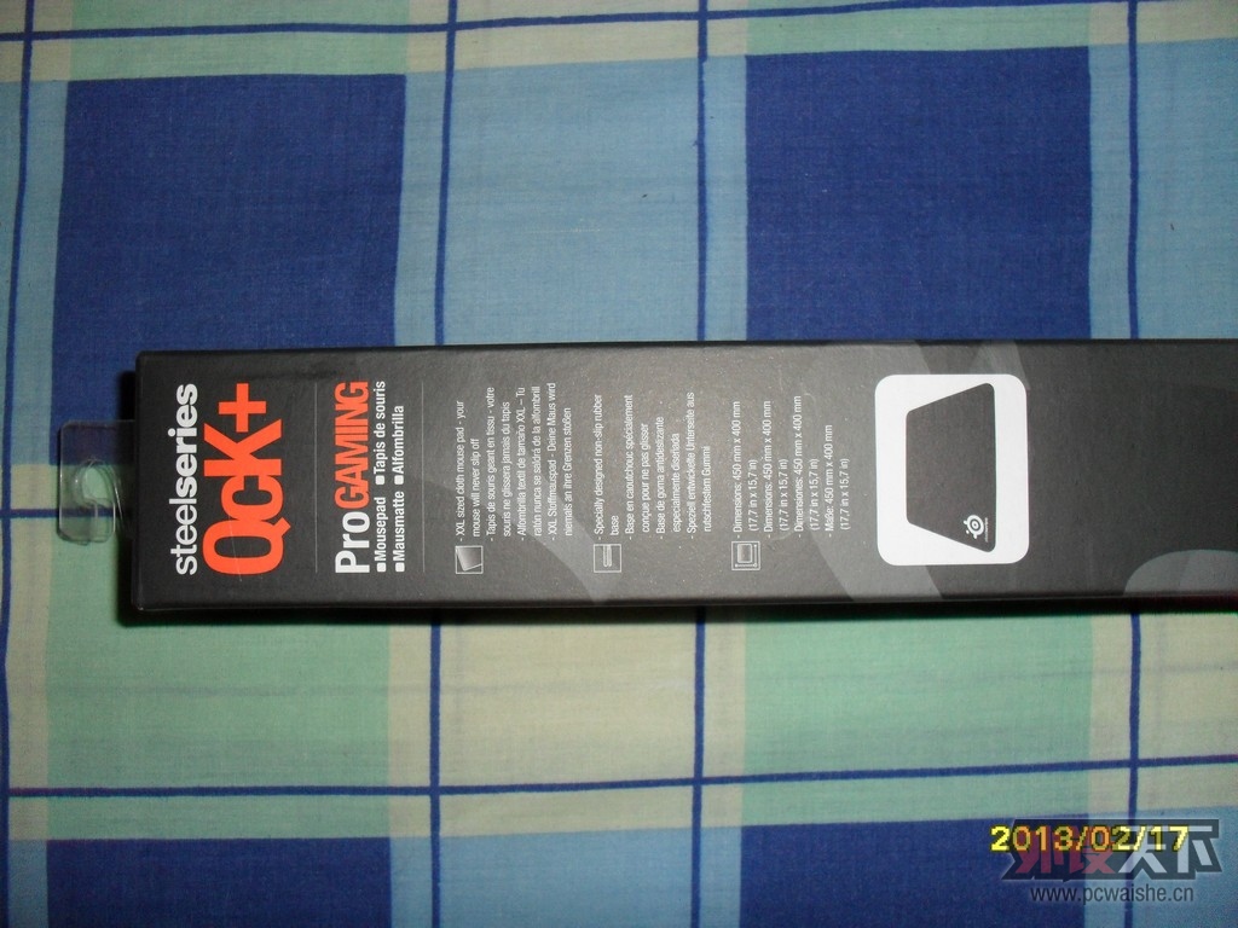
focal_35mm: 35
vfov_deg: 40.7
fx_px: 1252
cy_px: 464
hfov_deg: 52.6
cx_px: 619
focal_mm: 6.3
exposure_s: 1/45
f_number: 3.2
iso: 200
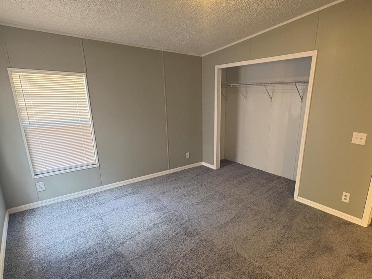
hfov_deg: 81.1
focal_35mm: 20
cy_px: 155
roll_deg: -0.8
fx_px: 215
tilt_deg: -15.3
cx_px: 216
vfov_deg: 65.8
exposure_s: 1/60
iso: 320
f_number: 2.2
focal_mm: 2.22
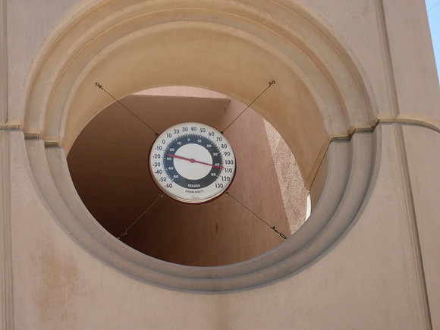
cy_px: 165
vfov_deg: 13.0
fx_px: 1449
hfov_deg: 17.3
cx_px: 220
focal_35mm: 114
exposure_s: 1/350
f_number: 5.2
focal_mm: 18.9
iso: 80
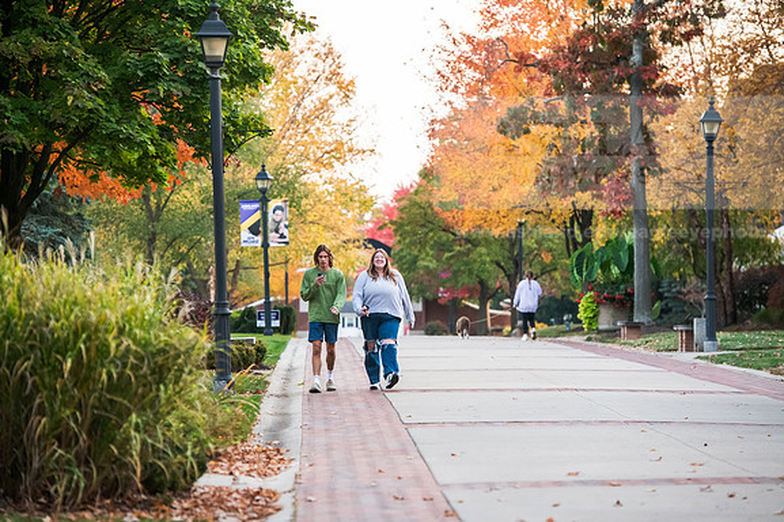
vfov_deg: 8.3
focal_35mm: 166
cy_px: 260
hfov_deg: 12.4
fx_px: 3613
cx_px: 393
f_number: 4
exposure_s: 1/250
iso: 1600
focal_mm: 165
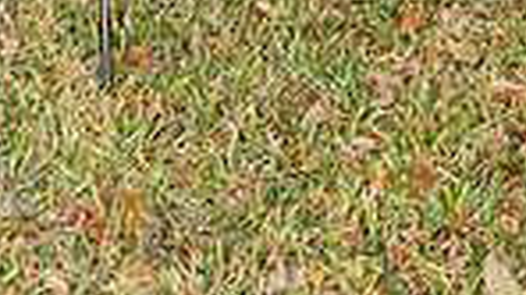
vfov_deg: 8.8
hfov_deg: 17.6
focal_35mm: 121
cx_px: 117
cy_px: -490
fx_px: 1686
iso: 250
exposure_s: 1/250
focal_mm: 38
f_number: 7.1
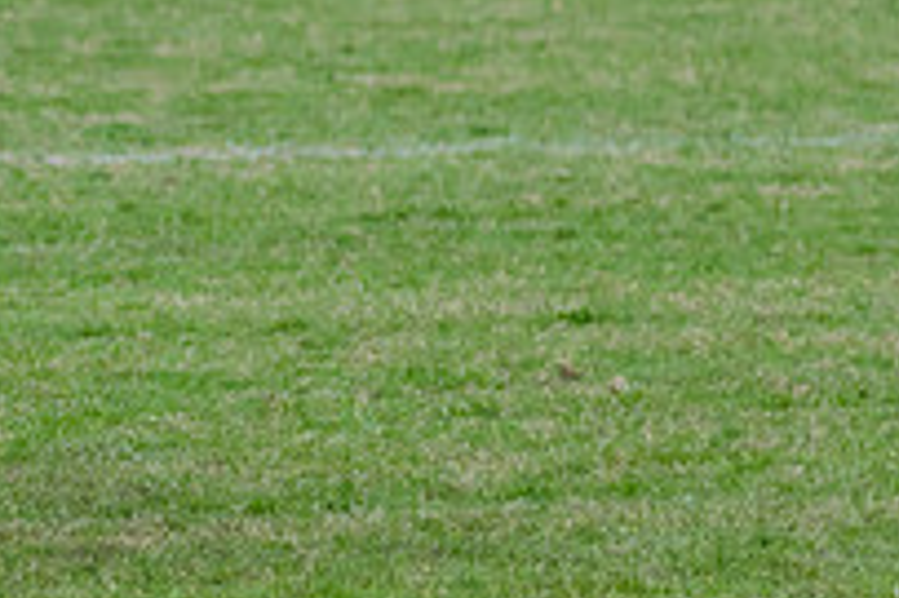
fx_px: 14547
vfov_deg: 2.4
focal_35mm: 583
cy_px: -59
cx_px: -163
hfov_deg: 3.5
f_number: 5
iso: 800
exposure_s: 1/1600
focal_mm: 150
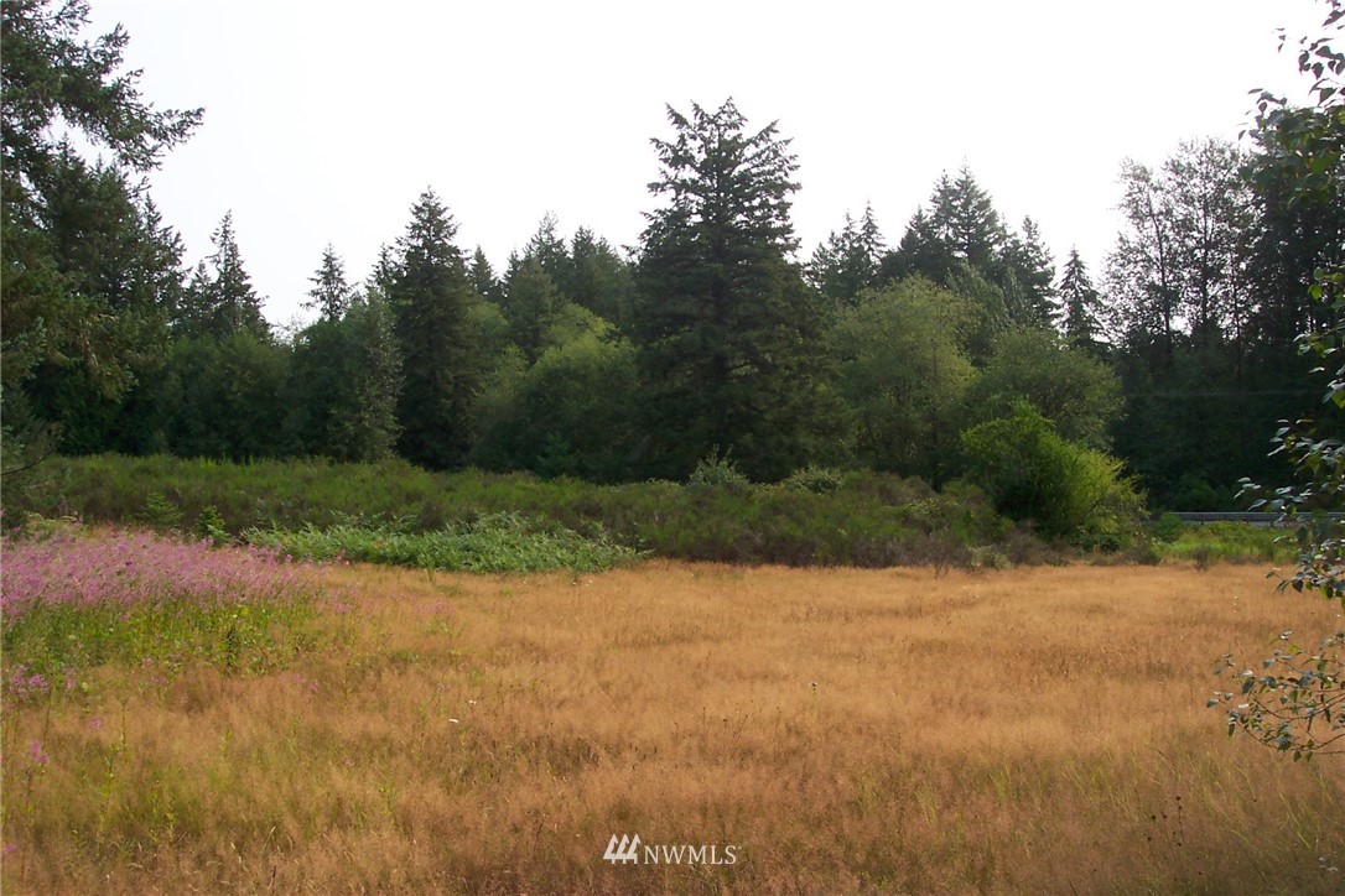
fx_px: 1420
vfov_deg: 35.1
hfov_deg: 50.7
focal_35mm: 38
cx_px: 672
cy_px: 448
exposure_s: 1/500
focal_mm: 8
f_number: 4.8
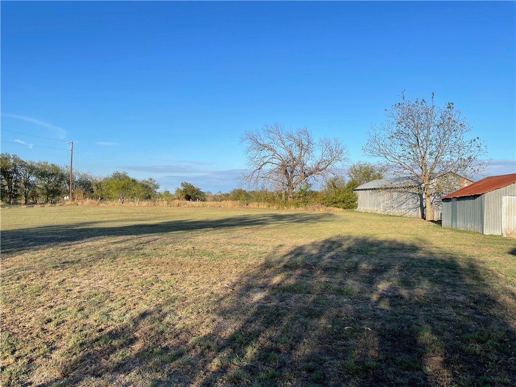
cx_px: 258
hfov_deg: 67.3
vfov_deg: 53.1
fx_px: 388
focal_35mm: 26
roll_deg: -1.4
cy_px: 194
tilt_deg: +0.8
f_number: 1.6
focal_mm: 4.2
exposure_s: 1/2618
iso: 32
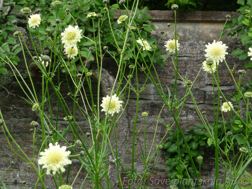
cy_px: 94
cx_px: 126
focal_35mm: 112
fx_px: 815
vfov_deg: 13.2
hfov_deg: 17.6
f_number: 4.7
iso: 100
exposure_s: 1/80
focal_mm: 19.1
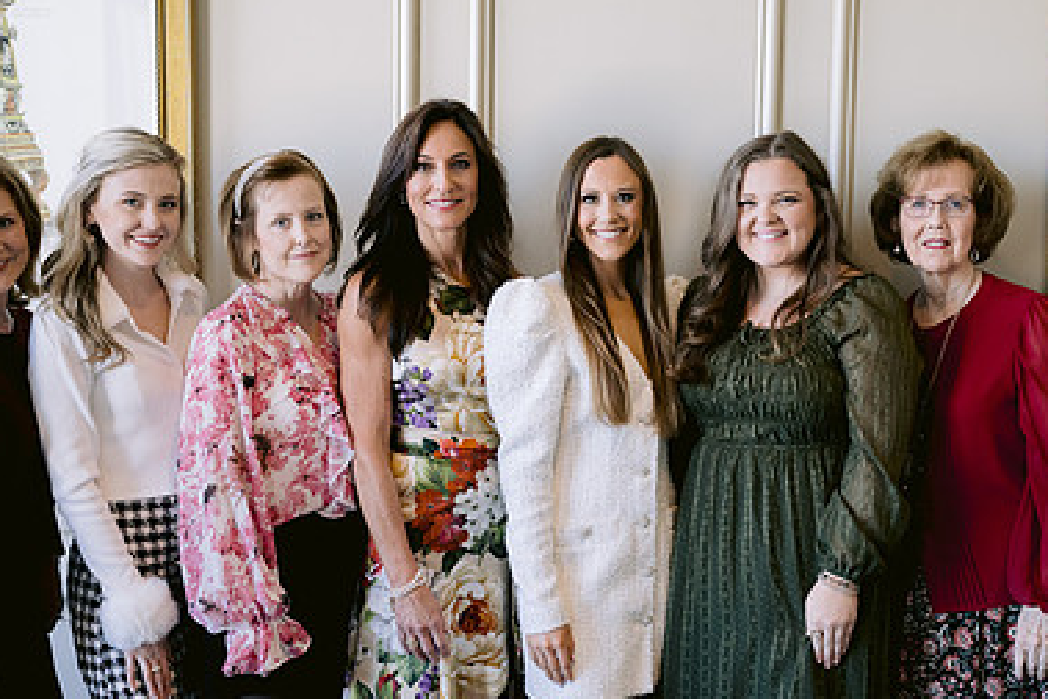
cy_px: 418
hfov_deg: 35.5
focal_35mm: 56
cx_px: 630
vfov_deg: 24.2
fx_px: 1631
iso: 800
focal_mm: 35
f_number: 3.2
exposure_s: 1/200
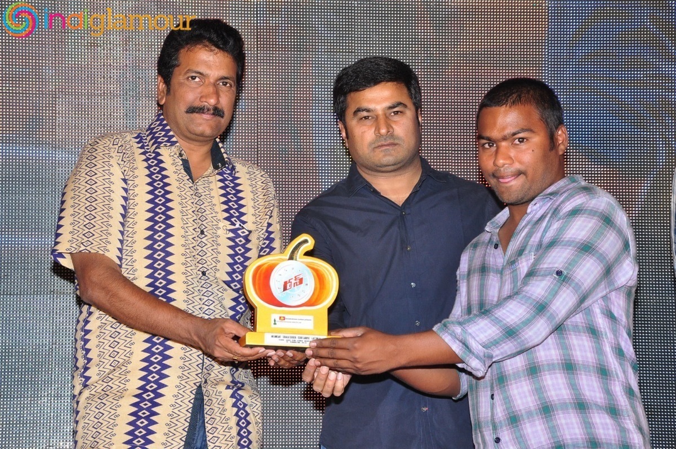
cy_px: 224
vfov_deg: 12.1
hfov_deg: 18.2
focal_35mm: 112
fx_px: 2110
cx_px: 338
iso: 500
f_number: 8
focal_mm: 75
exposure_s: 1/125
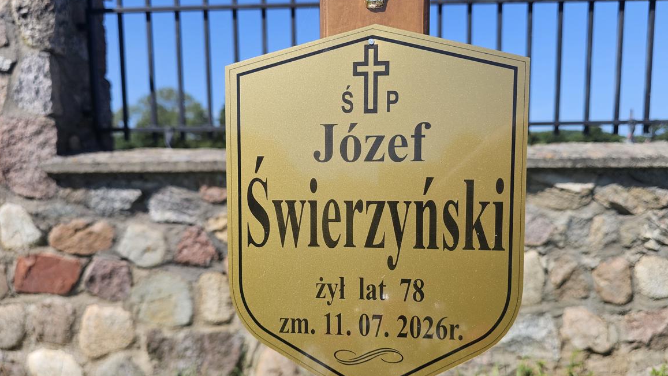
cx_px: 343
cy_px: 215
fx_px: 461
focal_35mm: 26
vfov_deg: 44.3
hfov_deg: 71.9
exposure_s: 1/523
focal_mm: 6.3
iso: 10
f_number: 1.7
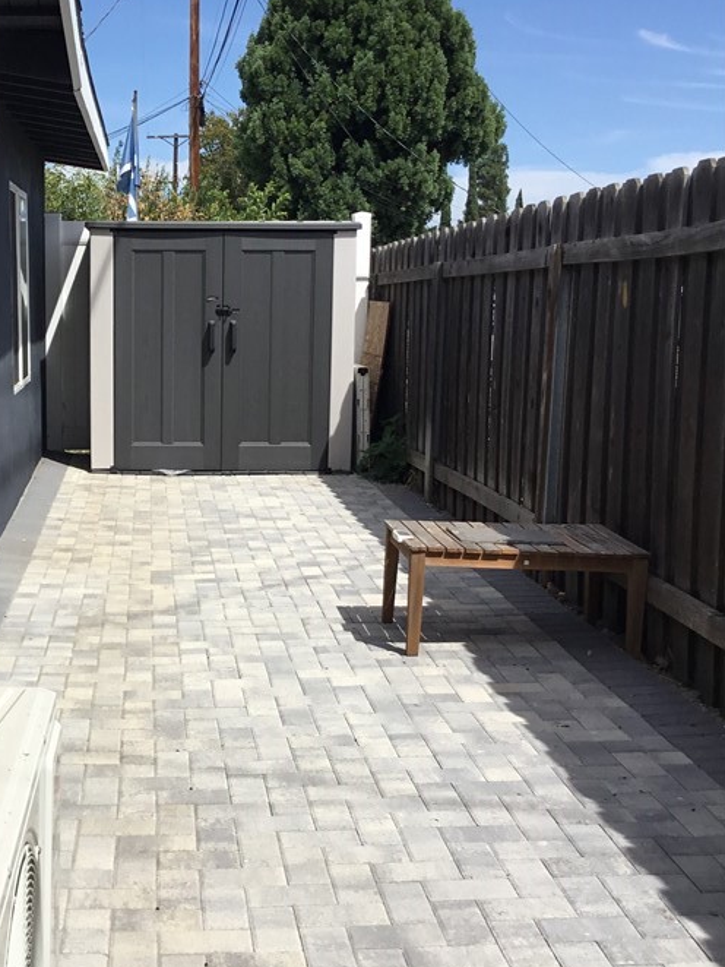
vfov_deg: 39.6
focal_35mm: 48
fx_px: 1340
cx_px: 168
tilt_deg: -7.7
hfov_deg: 29.7
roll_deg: +1.7
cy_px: 473
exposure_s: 1/1567
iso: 25
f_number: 2.4
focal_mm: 3.3
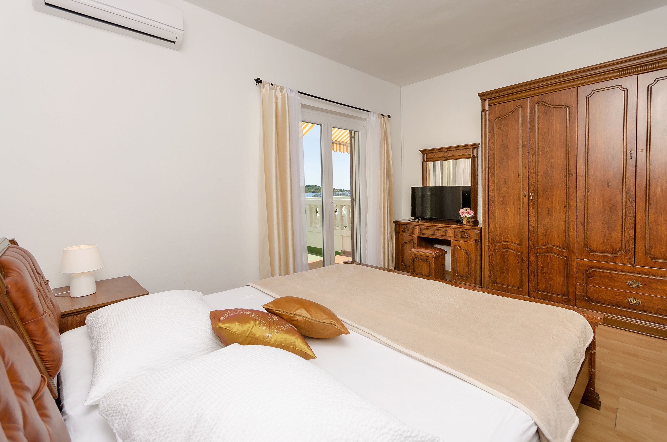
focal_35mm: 15
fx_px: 277
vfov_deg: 77.1
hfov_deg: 100.5
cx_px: 334
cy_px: 221
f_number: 7.1
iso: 100
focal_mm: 10
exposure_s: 1/200
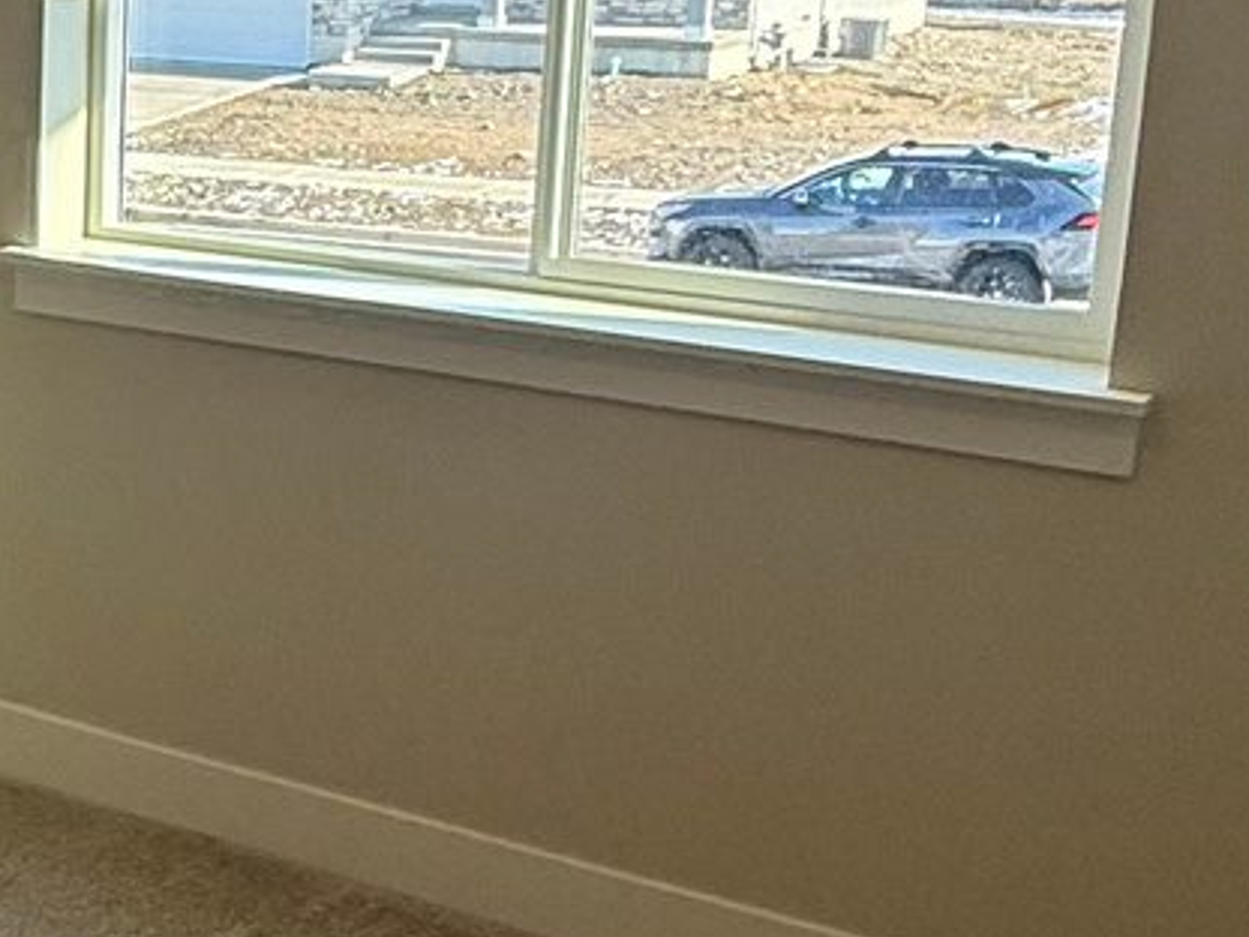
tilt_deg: -12.1
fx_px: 2490
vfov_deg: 21.3
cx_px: -342
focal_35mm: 69
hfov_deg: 24.8
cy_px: 351
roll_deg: +1.7
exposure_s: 1/200
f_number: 2.2
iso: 64
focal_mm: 2.22
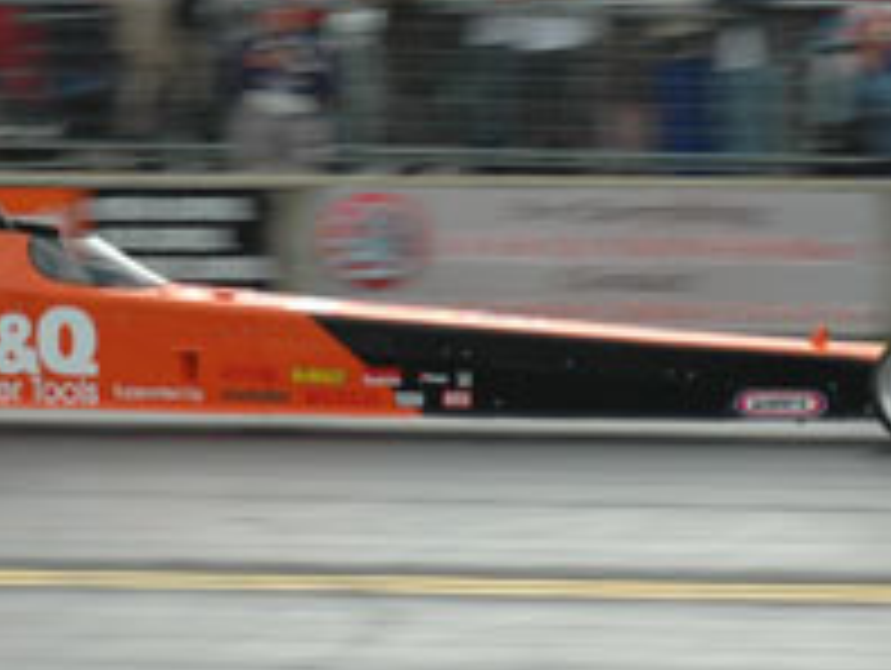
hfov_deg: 5.8
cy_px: 245
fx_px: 8762
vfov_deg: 4.4
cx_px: 144
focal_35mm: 340
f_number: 13
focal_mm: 100
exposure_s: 1/250
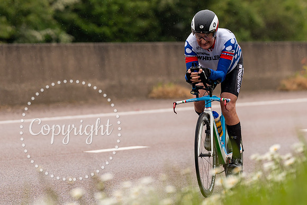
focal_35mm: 411
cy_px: 63
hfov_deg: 5.0
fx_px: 3507
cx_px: 219
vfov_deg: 3.3
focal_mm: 200
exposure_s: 1/1000
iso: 320
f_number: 3.5
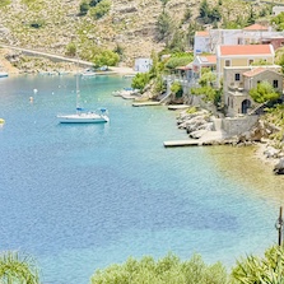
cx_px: 474
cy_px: -15
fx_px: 882
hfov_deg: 16.1
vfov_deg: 17.8
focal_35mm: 95
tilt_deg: +2.6
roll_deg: +0.1
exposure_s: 1/2232
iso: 80
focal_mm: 6.76
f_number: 1.78
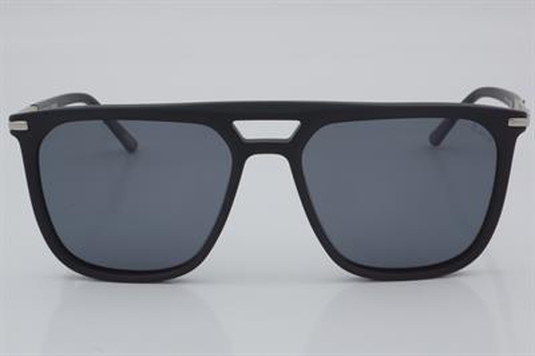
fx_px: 1225
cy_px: 178
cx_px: 268
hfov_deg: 24.6
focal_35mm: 82
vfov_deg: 16.5
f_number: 32
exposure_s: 1/4
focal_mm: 55
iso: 100
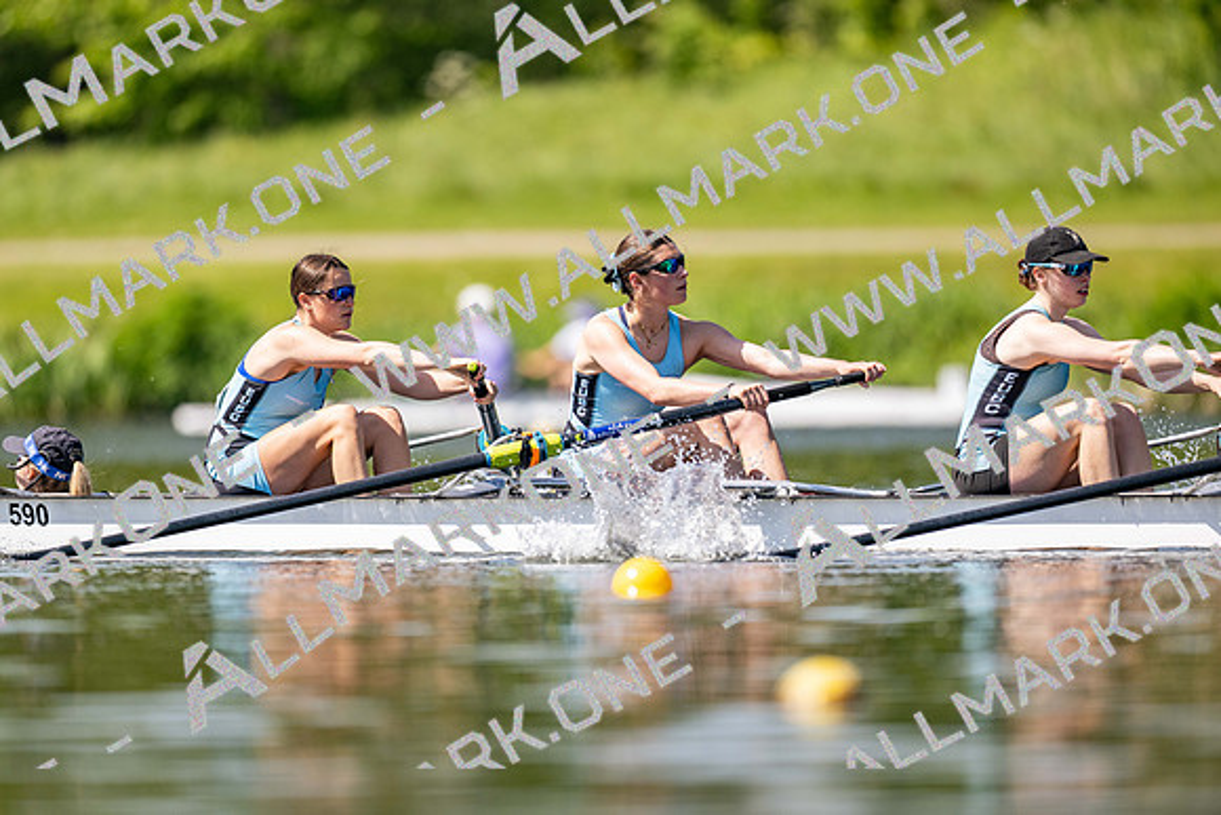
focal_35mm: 600
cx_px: 610
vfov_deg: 2.3
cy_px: 408
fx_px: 20354
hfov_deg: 3.4
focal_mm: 600
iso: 320
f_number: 4
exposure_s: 1/2500
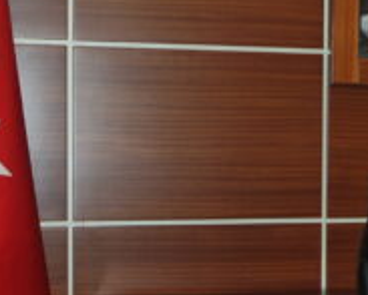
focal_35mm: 111
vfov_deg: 13.9
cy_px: 184
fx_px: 1211
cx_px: 473
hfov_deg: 16.4
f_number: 4
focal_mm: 24
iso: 400
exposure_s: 1/50
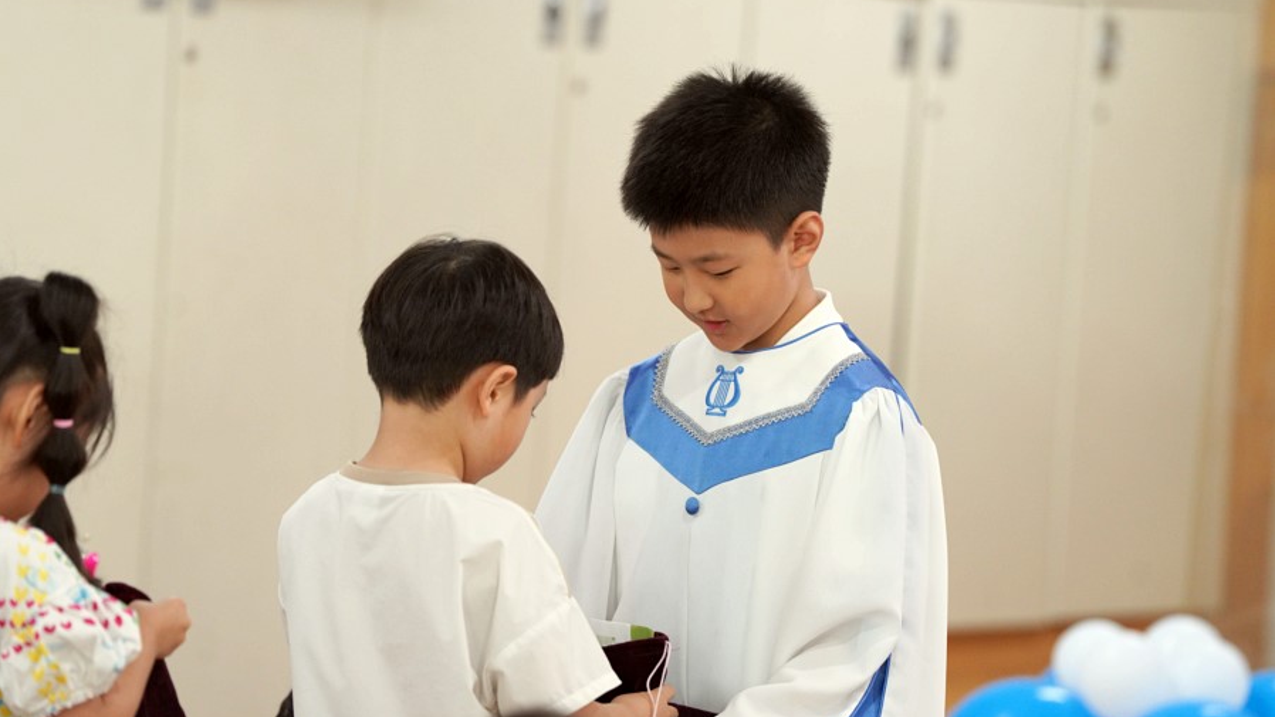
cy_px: 410
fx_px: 7099
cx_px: 638
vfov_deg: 5.8
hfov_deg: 10.3
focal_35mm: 210
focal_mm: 200
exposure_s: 1/250
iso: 2500
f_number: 4
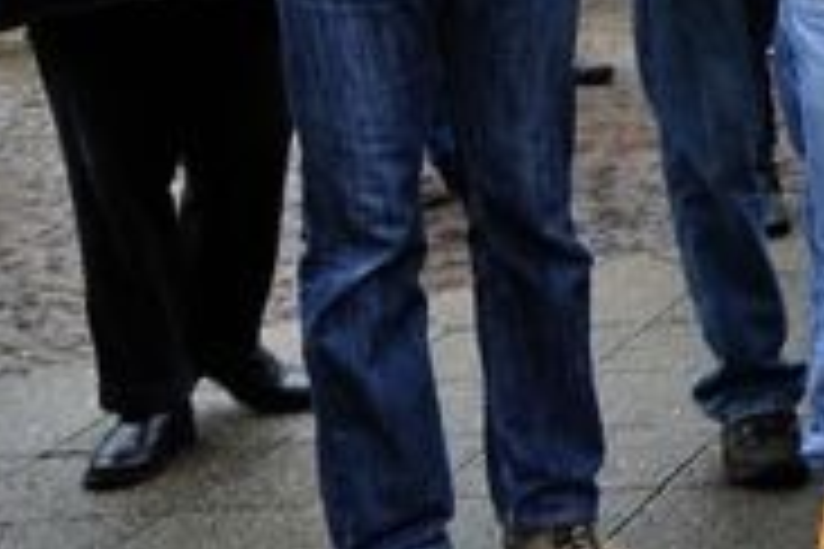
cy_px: -326
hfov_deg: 12.0
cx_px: 1977
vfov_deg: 9.6
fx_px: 3158
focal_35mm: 138
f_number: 4.5
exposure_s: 1/125
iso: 800
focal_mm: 28
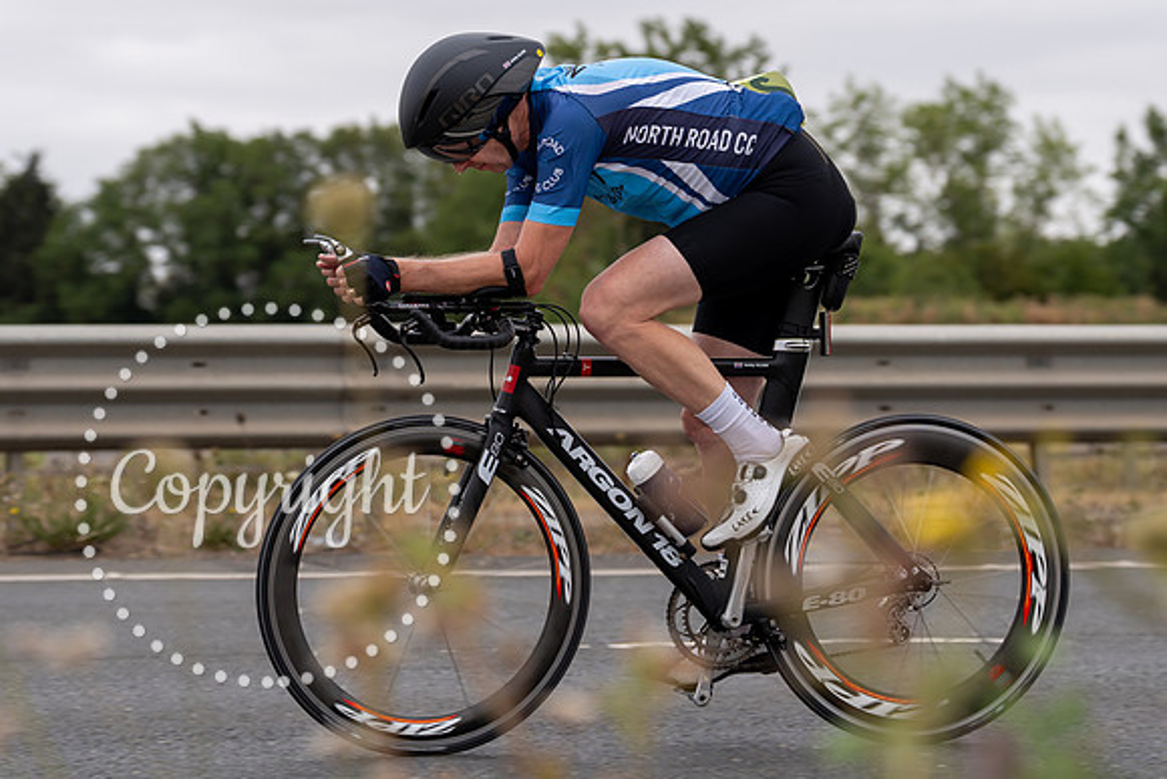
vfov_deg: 11.3
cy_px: 257
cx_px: 608
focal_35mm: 121
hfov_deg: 16.9
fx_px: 3925
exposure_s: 1/800
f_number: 3.5
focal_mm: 83
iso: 100
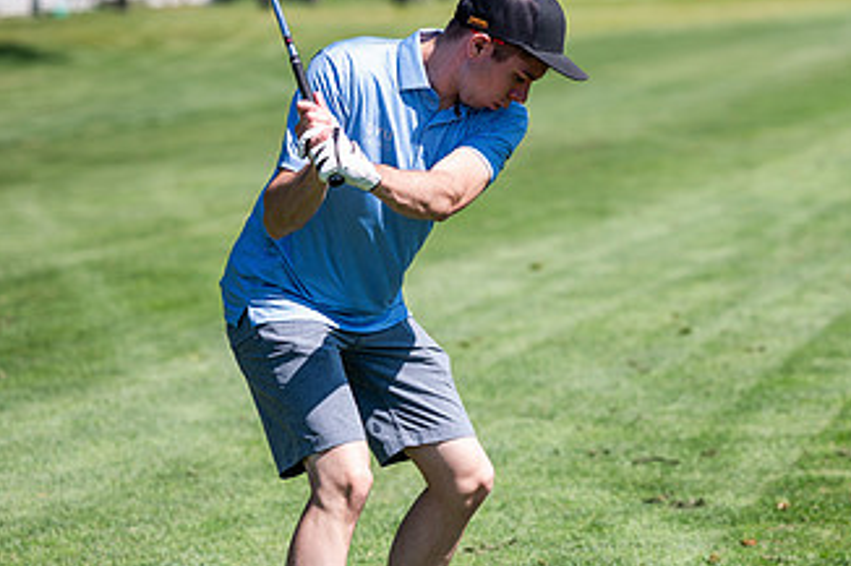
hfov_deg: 13.5
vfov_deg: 9.1
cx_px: 663
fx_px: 3568
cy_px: 276
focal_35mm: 151
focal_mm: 85
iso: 100
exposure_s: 1/1600
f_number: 2.5
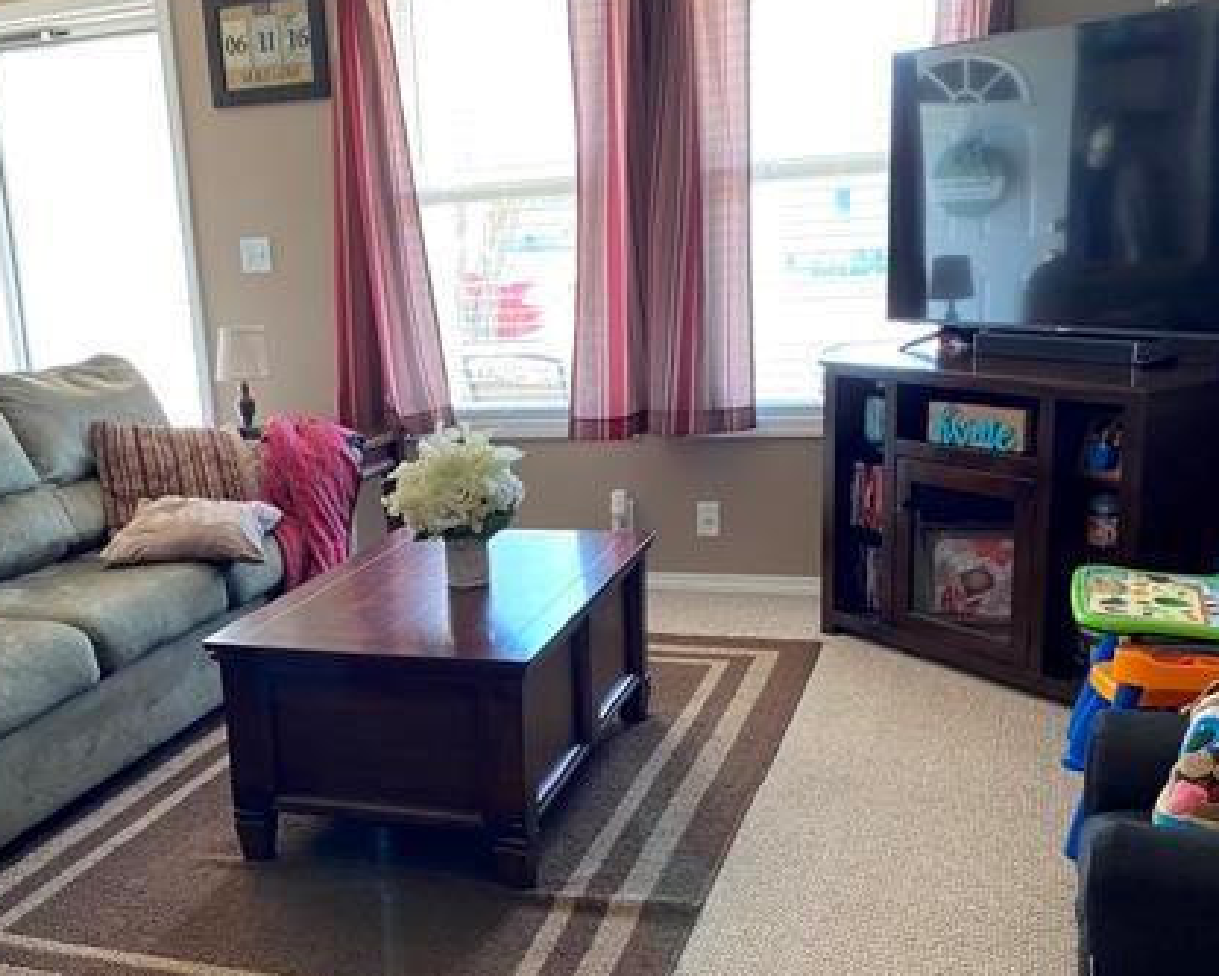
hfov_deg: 46.3
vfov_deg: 38.0
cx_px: 428
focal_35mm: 39
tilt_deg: -14.3
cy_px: 621
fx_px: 1407
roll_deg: +3.7
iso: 80
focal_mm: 4.25
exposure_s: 1/60
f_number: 1.8
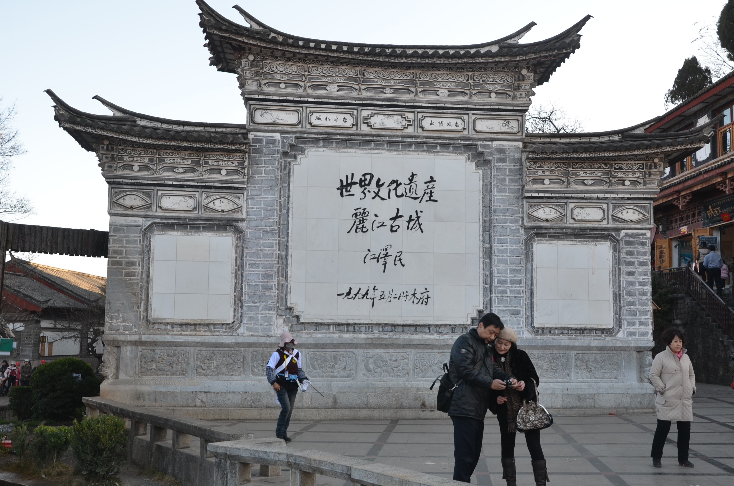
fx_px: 875
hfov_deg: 45.5
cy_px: 236
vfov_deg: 31.0
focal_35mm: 43
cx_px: 367
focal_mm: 24
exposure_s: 1/160
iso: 200
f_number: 6.3
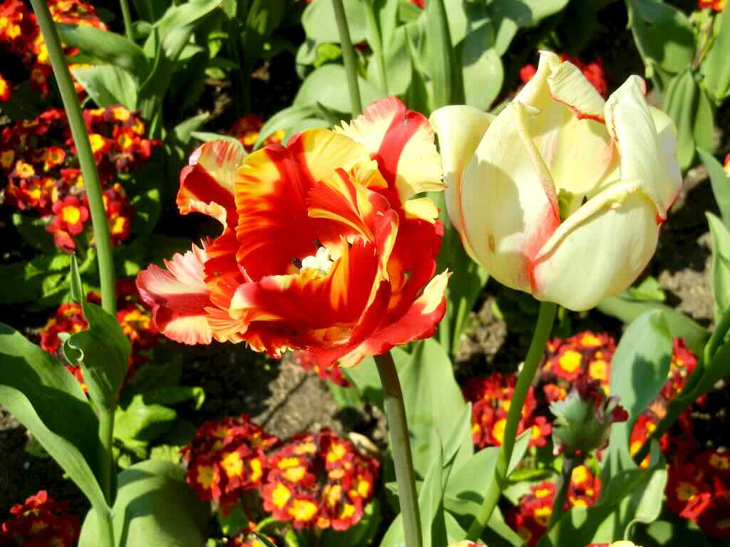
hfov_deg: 28.6
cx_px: 365
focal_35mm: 68
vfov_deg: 21.6
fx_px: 1434
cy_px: 274
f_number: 4.1
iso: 160
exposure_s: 1/987
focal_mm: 12.2
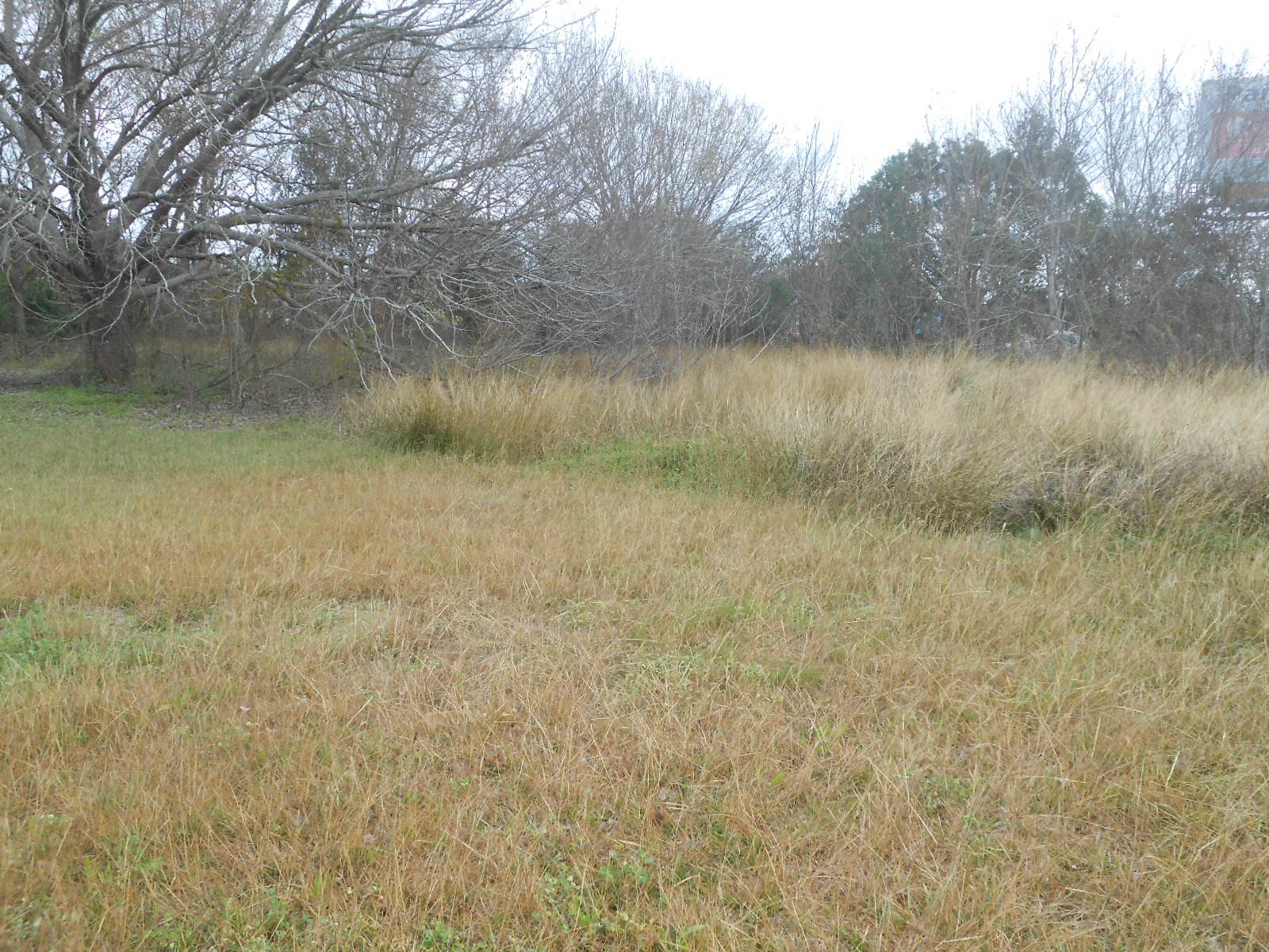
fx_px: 1100
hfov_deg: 60.0
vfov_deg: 46.8
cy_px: 476
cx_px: 634
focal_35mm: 30
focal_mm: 5.3
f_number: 3.8
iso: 80
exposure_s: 1/160
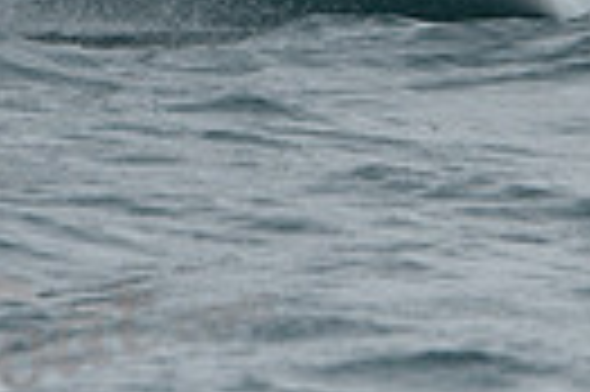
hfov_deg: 2.3
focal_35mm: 885
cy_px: -385
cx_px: 509
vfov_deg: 1.5
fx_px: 14486
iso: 250
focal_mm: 200
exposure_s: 1/800
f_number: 10
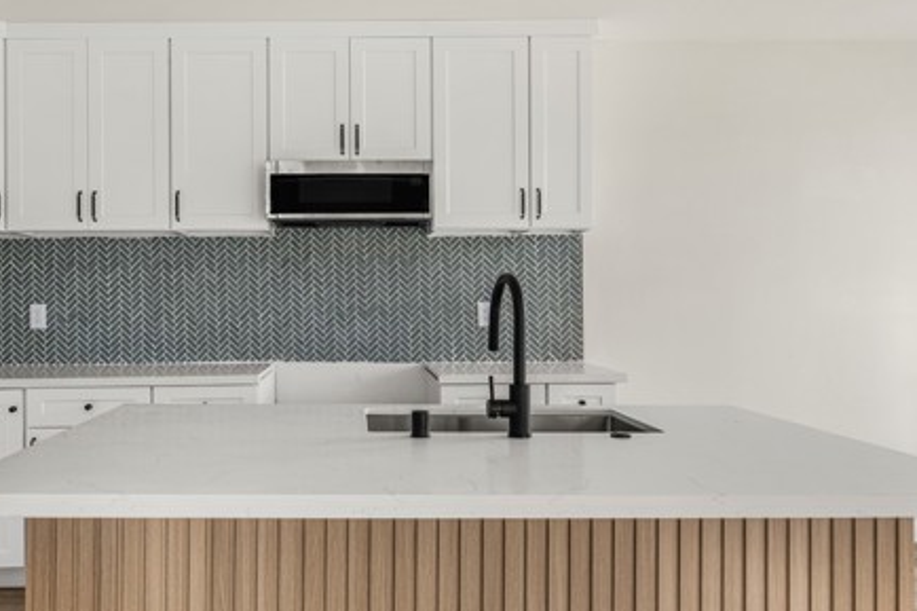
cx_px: 366
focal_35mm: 29
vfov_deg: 45.3
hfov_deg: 63.6
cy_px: 298
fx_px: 732
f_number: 6.3
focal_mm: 19.5
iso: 80
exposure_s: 1/30
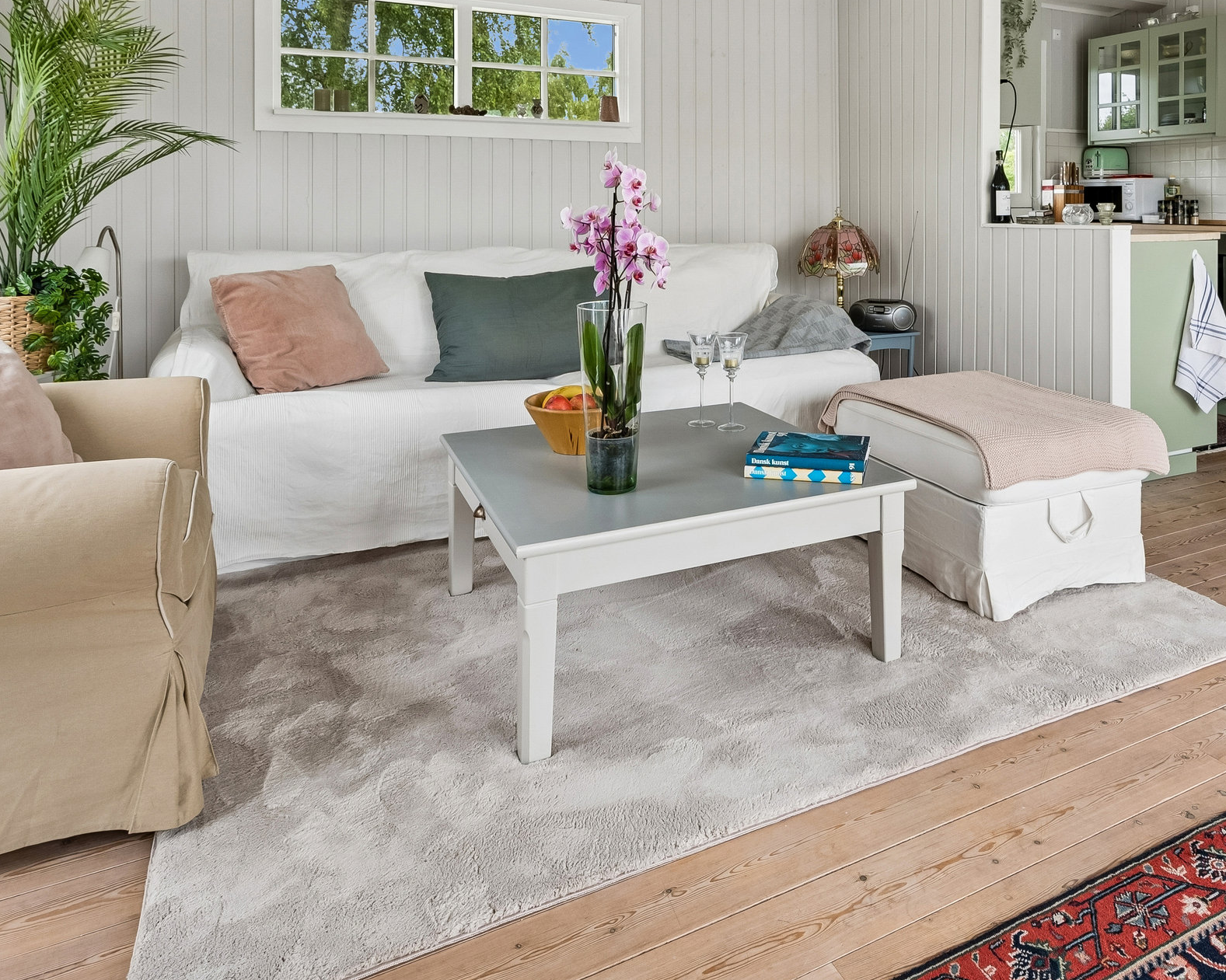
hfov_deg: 67.3
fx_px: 907
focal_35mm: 25
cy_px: 225
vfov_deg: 53.7
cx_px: 749
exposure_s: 1/30
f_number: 13
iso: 400
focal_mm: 14
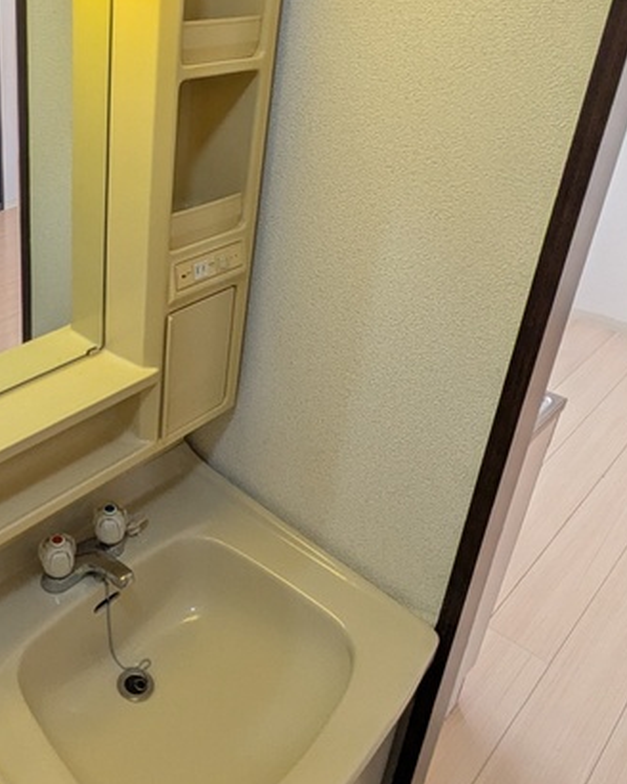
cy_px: 285
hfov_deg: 42.3
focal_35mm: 32
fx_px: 742
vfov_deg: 54.9
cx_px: 73
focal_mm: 1.83
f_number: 2.2
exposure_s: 1/120
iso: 183
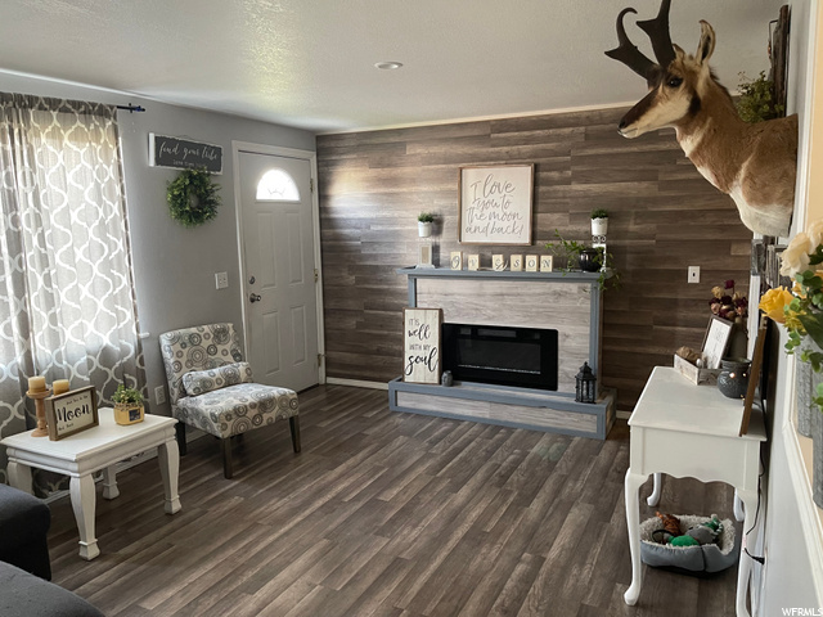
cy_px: 308
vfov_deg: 53.1
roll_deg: +0.9
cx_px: 412
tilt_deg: -9.0
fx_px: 618
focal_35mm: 26
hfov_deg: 67.3
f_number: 1.6
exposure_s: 1/60
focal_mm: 5.1
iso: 500
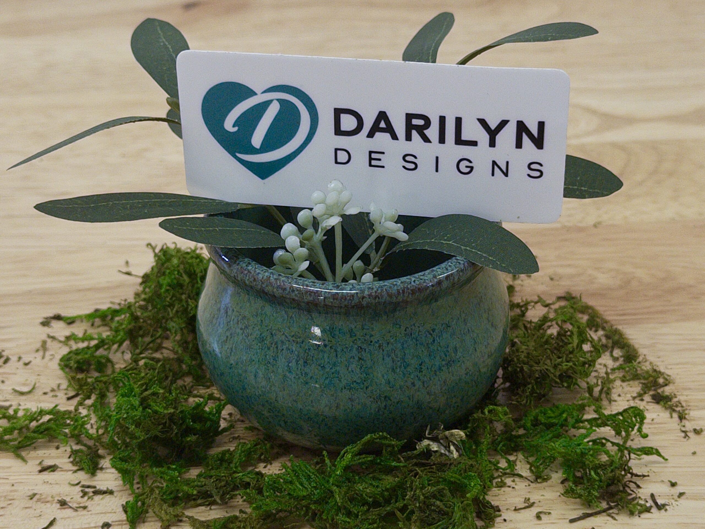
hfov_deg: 71.6
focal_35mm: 24
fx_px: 489
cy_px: 264
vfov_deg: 56.8
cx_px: 352
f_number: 1.78
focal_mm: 6.76
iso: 64
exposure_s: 1/120
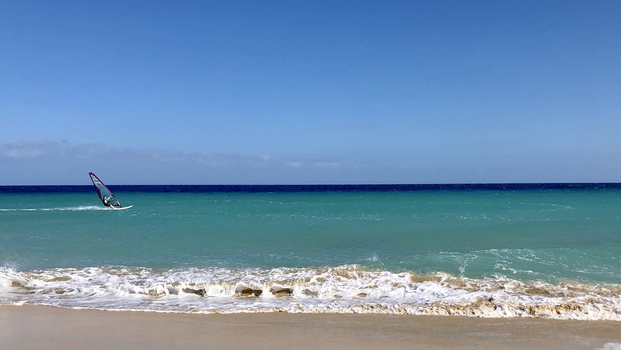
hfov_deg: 48.3
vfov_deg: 28.1
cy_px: 240
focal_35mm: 42
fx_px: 692
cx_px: 334
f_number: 1.8
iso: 25
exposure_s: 1/3003
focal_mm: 4
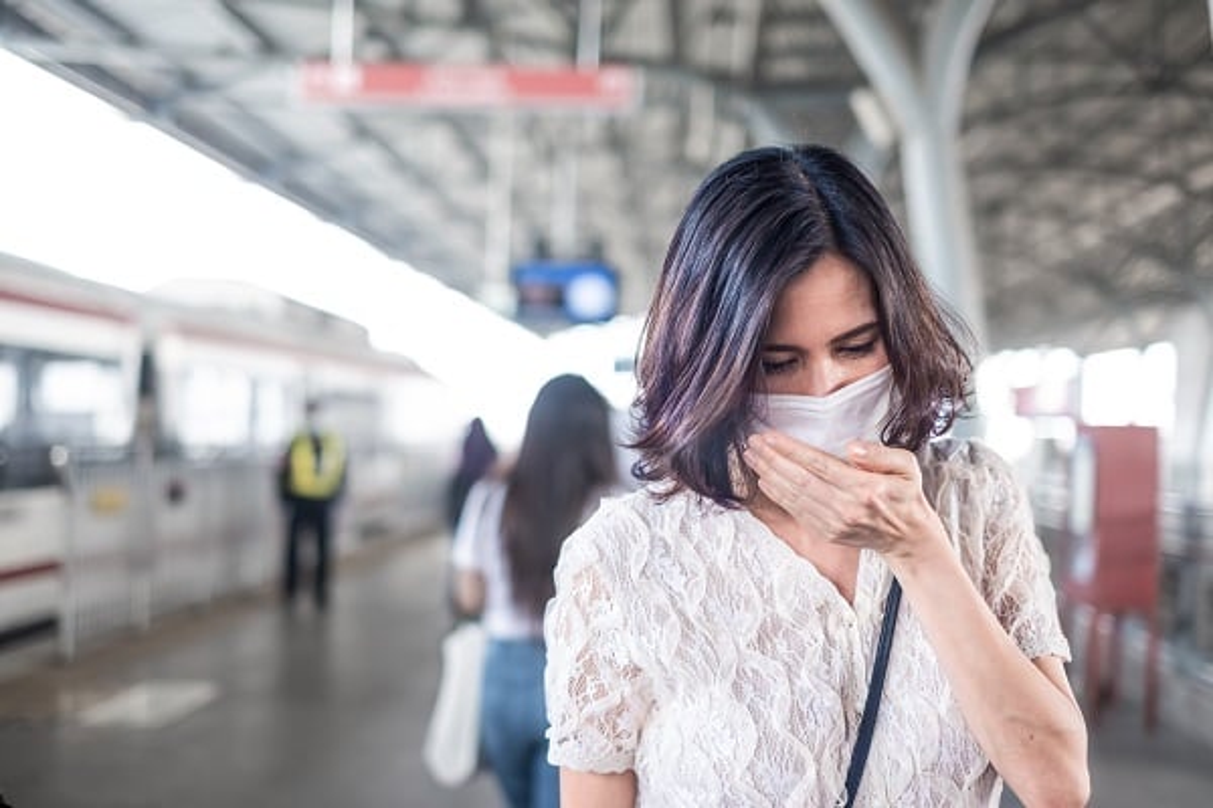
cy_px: 404
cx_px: 606
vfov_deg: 25.5
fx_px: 1786
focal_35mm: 53
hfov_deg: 37.5
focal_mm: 35
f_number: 1.8
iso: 200
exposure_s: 1/125
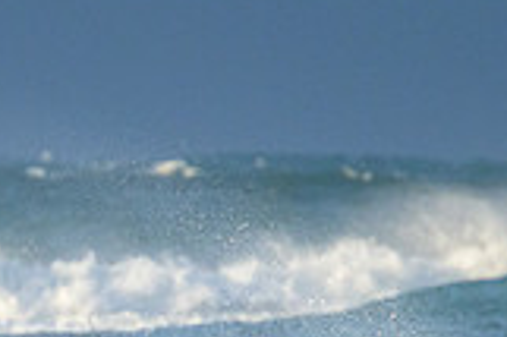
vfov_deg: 0.5
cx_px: -69
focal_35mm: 2978
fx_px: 41897
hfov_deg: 0.7
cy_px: 518
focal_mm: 800
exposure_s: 1/2000
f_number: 11
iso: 2800
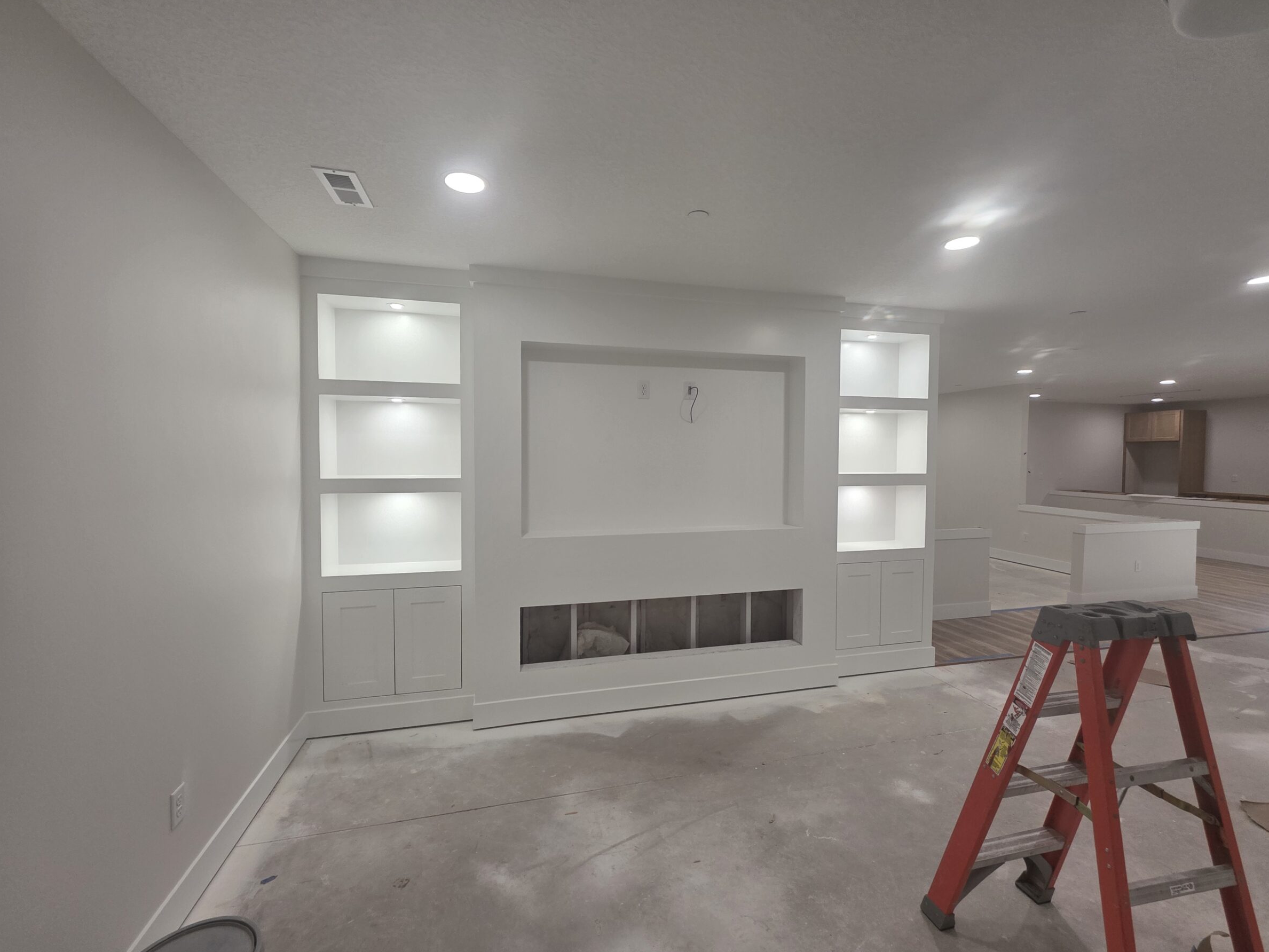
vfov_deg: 85.7
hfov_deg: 102.1
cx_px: 642
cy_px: 473
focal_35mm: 14
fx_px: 513
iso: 125
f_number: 1.9
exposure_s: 1/120
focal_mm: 2.2
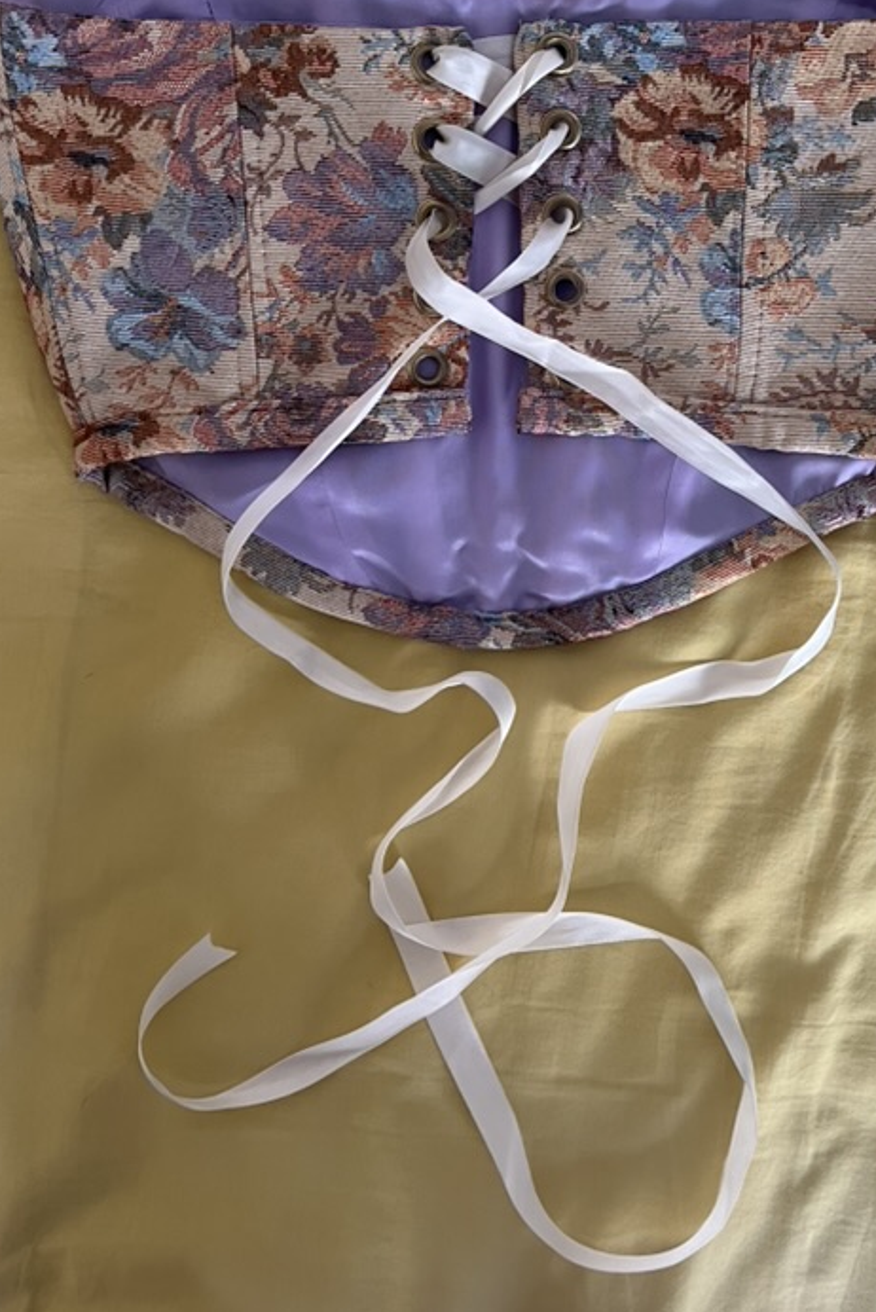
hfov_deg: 33.3
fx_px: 1458
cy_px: 565
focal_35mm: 40
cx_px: 533
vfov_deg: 48.3
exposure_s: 1/85
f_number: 1.5
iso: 125
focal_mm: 5.7
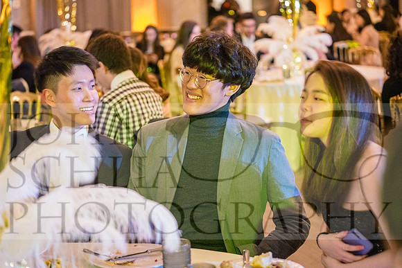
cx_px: 201
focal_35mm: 70
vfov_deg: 19.5
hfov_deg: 28.8
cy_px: 134
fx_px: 782
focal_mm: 70
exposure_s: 1/30
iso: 10000
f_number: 2.8
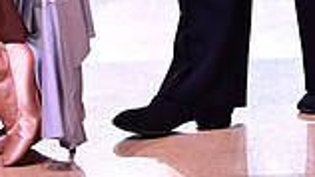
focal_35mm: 269
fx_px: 2248
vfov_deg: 4.4
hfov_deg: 8.0
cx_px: 150
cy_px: -304
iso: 1600
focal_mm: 70
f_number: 2.8
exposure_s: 1/500
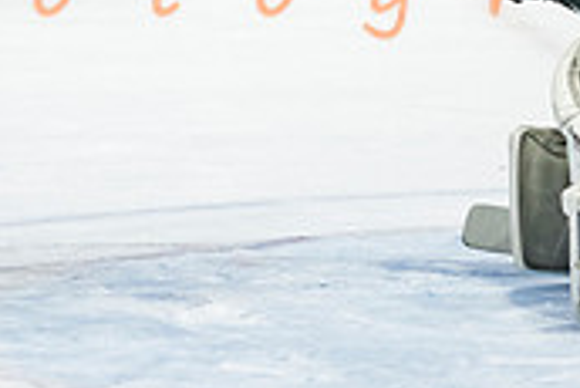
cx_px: -94
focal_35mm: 537
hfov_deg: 3.8
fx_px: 8659
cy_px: -157
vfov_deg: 2.6
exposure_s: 1/1000
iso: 1600
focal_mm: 120
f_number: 3.2
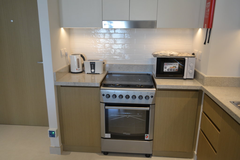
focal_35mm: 27
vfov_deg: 47.9
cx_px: 120
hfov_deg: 67.4
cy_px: 80
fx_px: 180
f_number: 3.5
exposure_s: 1/50
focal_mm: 18
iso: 400
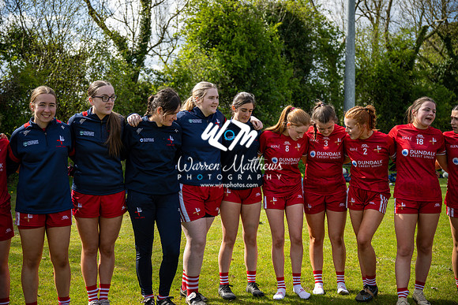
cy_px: 152
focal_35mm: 45
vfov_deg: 29.9
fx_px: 573
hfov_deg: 43.6
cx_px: 229
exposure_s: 1/1600
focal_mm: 45
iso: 100
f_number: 2.8
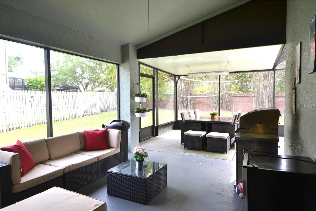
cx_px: 158
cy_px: 106
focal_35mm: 22
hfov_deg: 77.3
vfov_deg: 56.1
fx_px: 197
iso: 100
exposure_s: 1/20
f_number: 7.1
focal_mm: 15
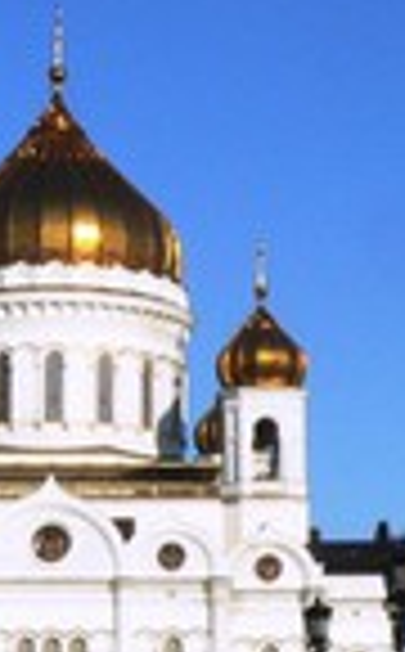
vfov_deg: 15.8
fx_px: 2343
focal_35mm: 132
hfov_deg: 9.9
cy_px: 236
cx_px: 324
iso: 100
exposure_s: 1/800
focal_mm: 6
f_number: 5.6
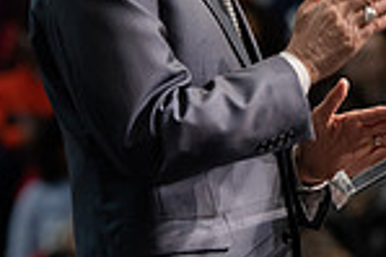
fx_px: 6041
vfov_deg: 2.4
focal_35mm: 564
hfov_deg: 3.7
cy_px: 51
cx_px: 381
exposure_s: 1/200
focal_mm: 145
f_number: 3.5
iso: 1250
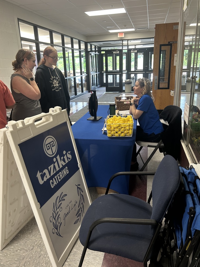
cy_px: 131
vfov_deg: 65.3
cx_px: 98
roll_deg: +3.1
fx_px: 208
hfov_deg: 51.4
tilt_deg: -17.1
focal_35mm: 27
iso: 160
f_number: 1.5
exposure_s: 1/60
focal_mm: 5.7
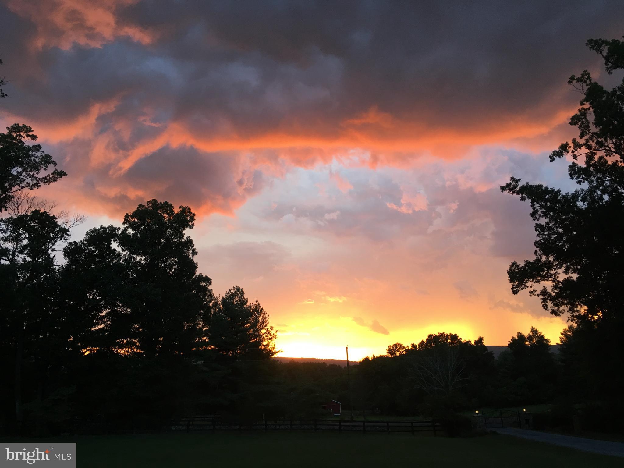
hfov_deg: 61.7
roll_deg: +2.4
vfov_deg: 48.2
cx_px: 312
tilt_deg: +16.5
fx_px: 523
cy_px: 234
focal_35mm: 29
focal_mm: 4.15
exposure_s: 1/15
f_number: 2.2
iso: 32
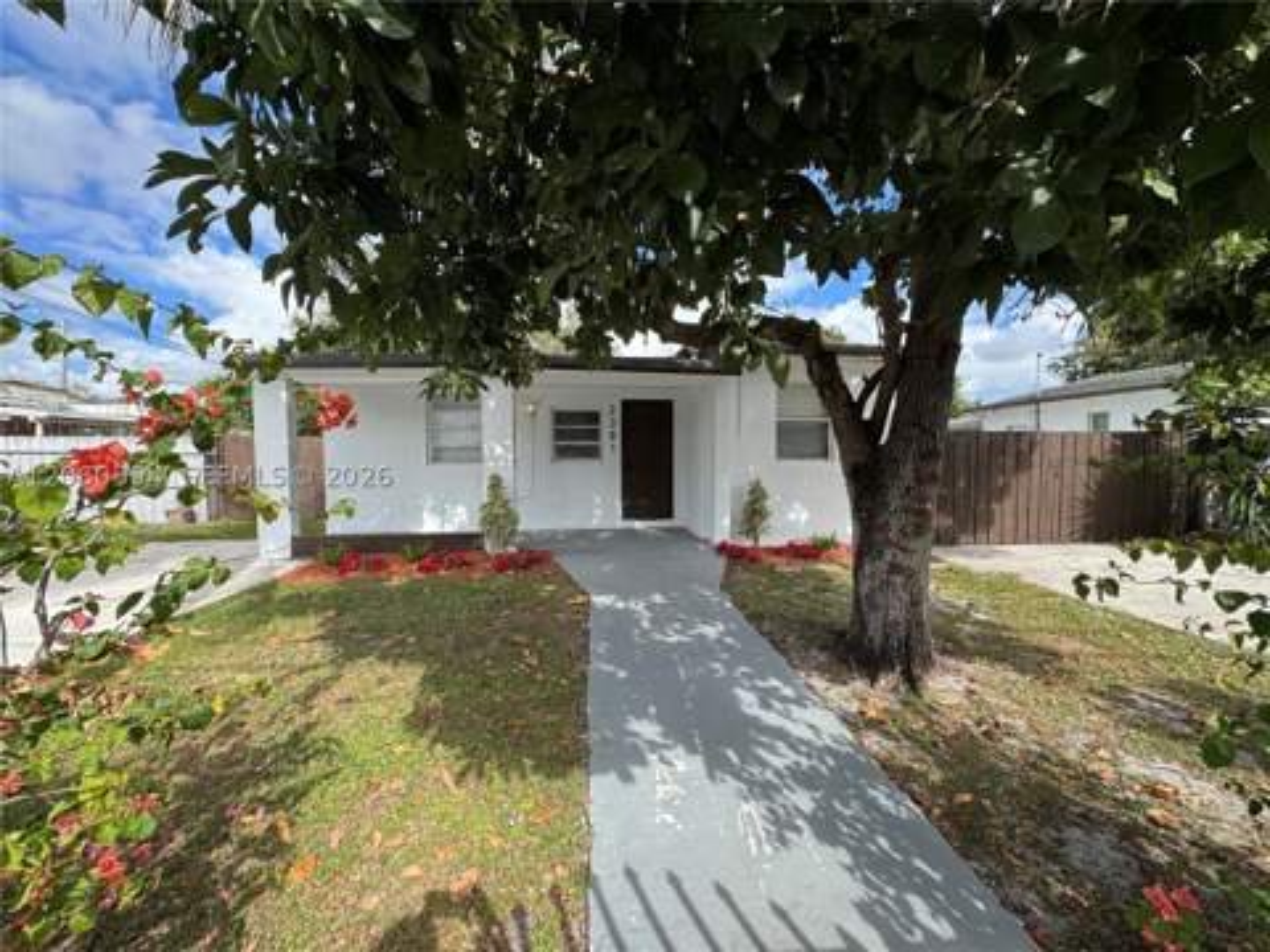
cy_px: 476
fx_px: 514
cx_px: 635
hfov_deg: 102.1
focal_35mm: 14
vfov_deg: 85.7
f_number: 2.2
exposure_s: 1/849
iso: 40
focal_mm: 2.22
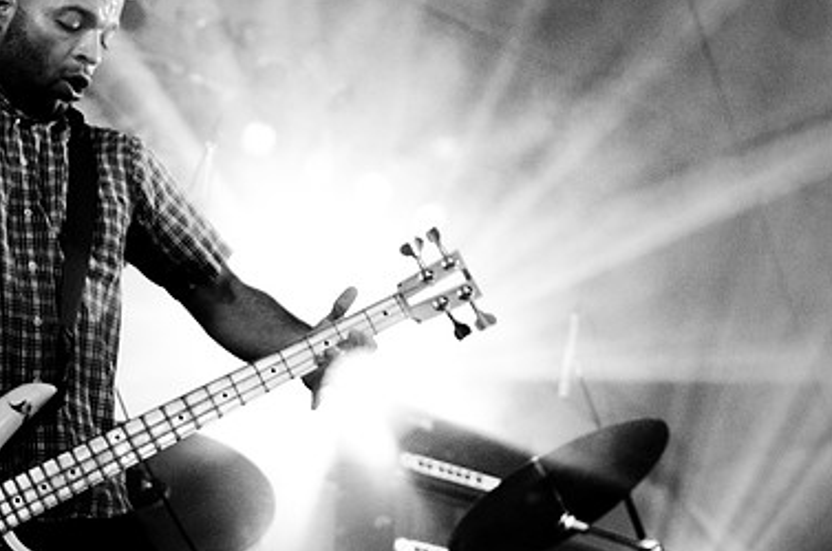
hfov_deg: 25.2
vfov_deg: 16.8
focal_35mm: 81
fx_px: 1863
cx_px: 404
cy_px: 237
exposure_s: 1/250
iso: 800
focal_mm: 35
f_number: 2.8
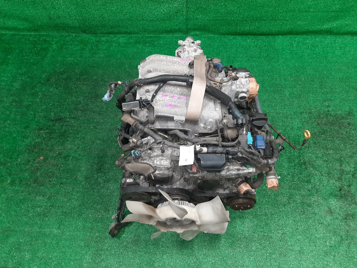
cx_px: 178
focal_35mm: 26
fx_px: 268
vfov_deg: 53.1
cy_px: 134
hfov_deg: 67.3
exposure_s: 1/50
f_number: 1.7
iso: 114
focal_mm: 3.93
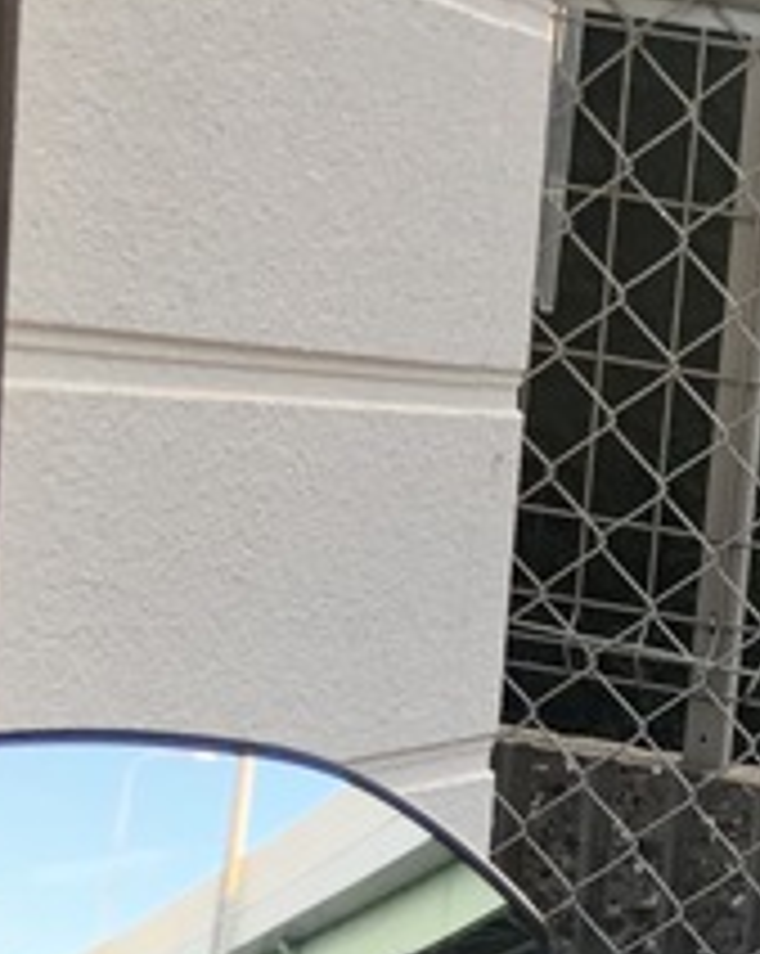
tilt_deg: -16.2
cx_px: 1533
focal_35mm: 129
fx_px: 3635
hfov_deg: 10.9
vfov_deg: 14.0
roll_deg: -9.5
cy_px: 1440
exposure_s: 1/120
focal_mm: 3.99
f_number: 1.8
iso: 40
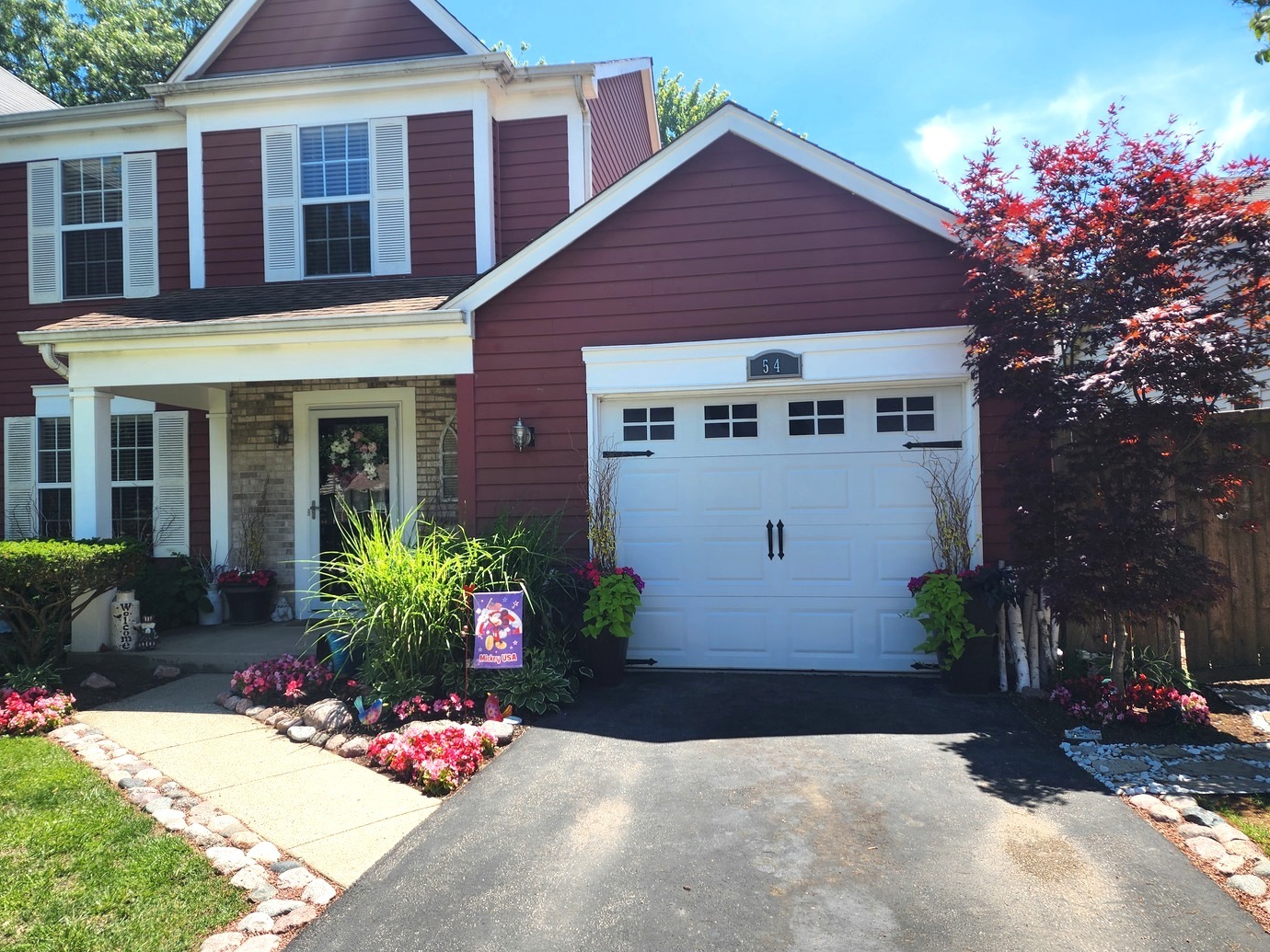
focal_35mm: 24
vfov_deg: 56.8
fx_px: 881
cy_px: 473
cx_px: 630
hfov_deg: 71.6
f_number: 1.8
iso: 12
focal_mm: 6.4
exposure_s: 1/628
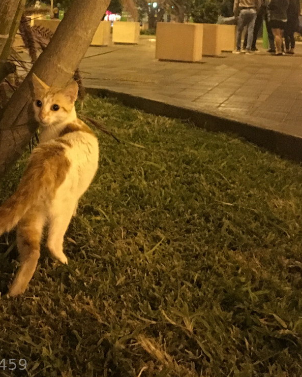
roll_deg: -2.7
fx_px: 681
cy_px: -2
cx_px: 66
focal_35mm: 61
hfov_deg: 24.6
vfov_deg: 28.9
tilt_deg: +2.4
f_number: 2.2
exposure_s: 1/15
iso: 640
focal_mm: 4.15
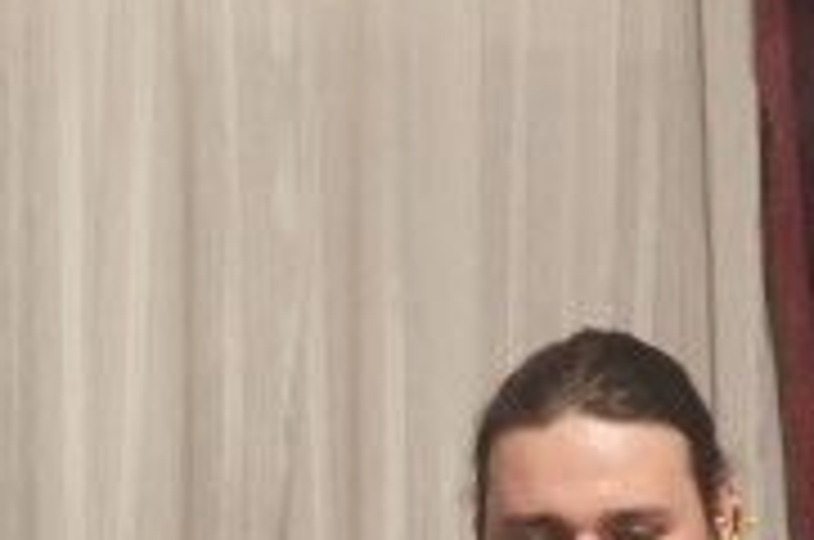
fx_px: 5327
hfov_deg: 8.7
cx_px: 490
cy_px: 1094
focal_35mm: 236
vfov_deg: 5.7
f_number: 4
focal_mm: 37
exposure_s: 1/40
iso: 1600
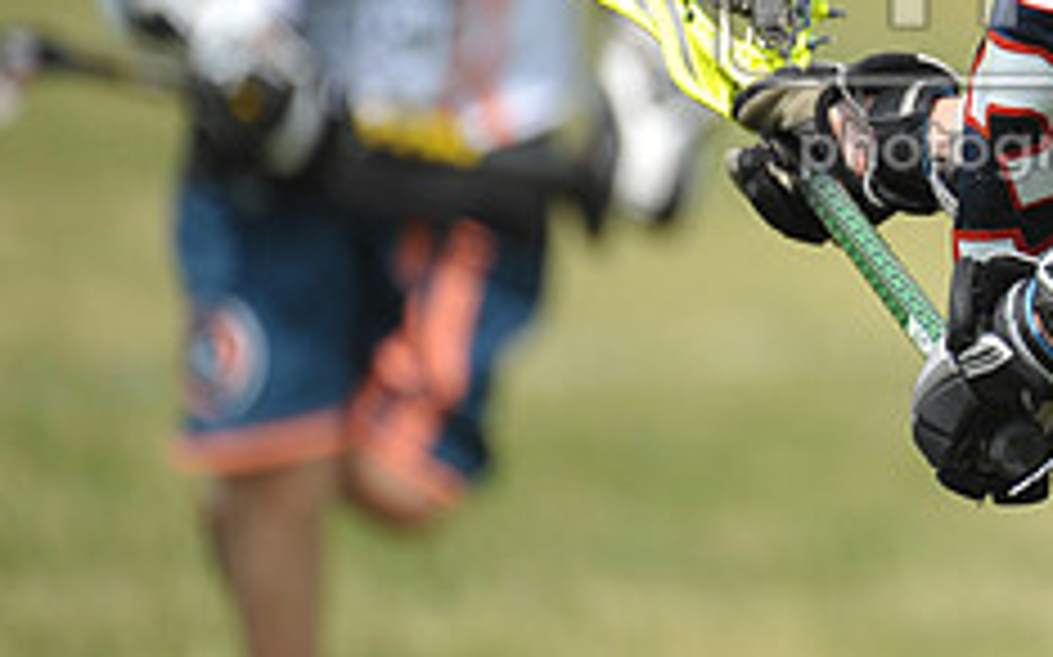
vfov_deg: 1.4
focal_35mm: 961
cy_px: -18
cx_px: 1256
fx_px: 27565
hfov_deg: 2.2
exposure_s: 1/3200
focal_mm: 380
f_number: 4
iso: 640
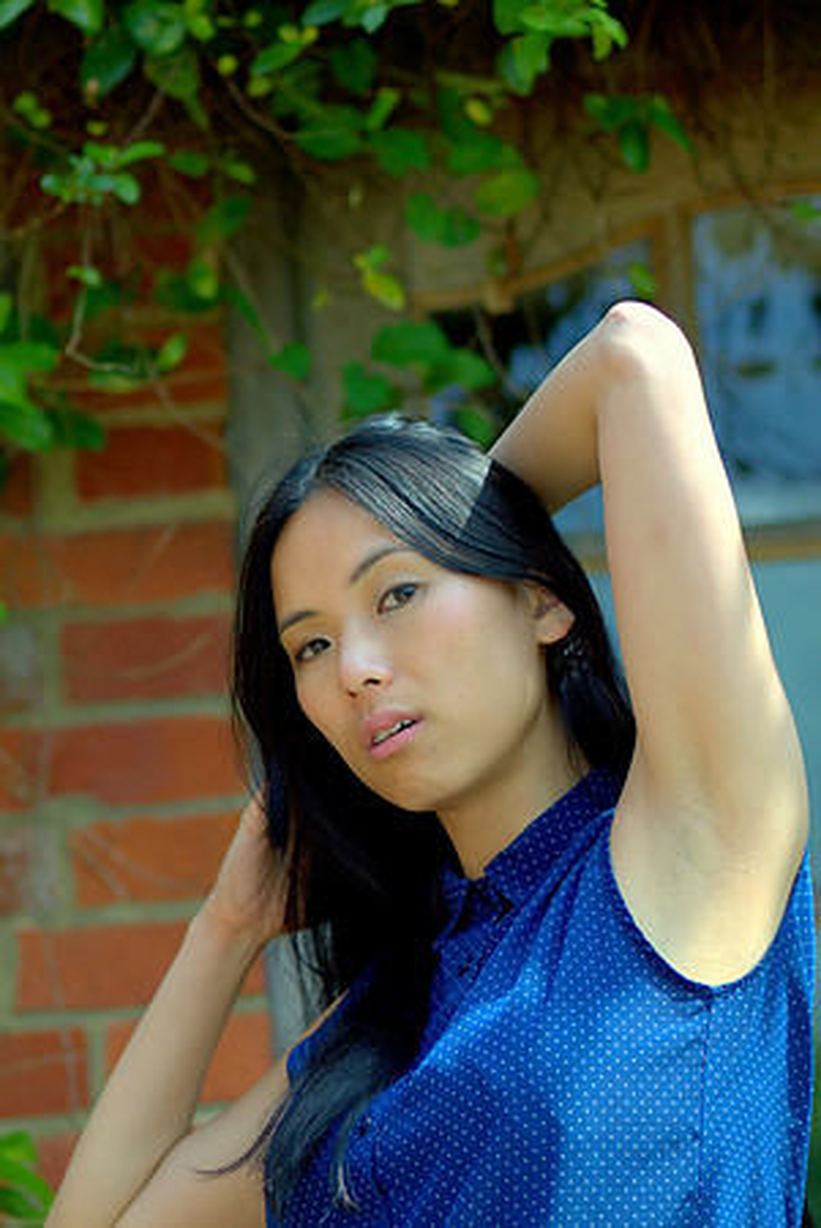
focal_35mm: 150
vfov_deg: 13.7
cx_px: 410
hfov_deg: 9.2
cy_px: 614
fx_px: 5119
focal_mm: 100
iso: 125
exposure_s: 1/1600
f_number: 2.8
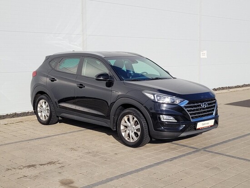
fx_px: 188
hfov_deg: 67.3
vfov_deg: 53.1
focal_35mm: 26
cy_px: 94
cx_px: 125
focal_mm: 5.4
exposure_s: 1/2650
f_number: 1.8
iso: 40
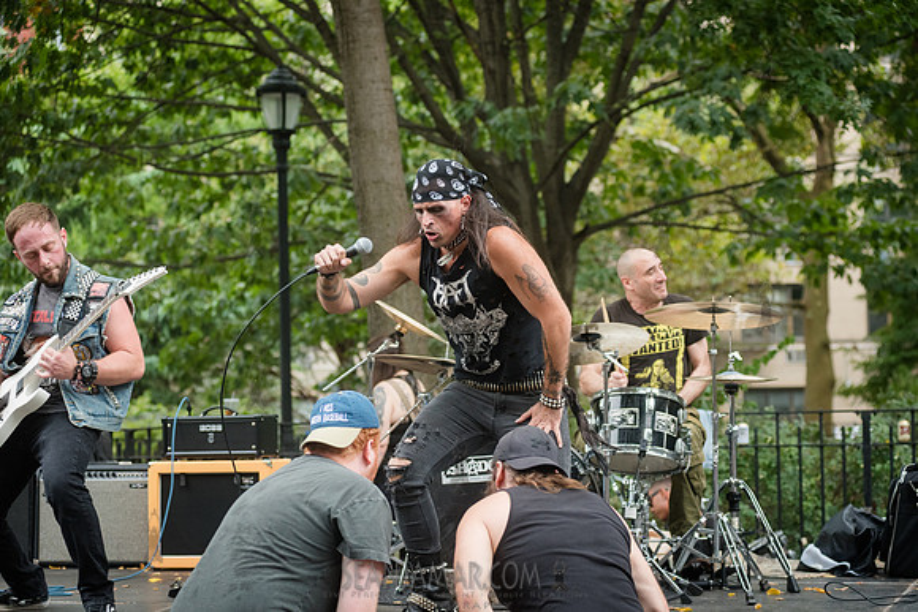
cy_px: 306
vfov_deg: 16.9
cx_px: 459
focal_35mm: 81
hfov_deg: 25.1
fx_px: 2065
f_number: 4
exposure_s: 1/400
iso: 2000
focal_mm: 80
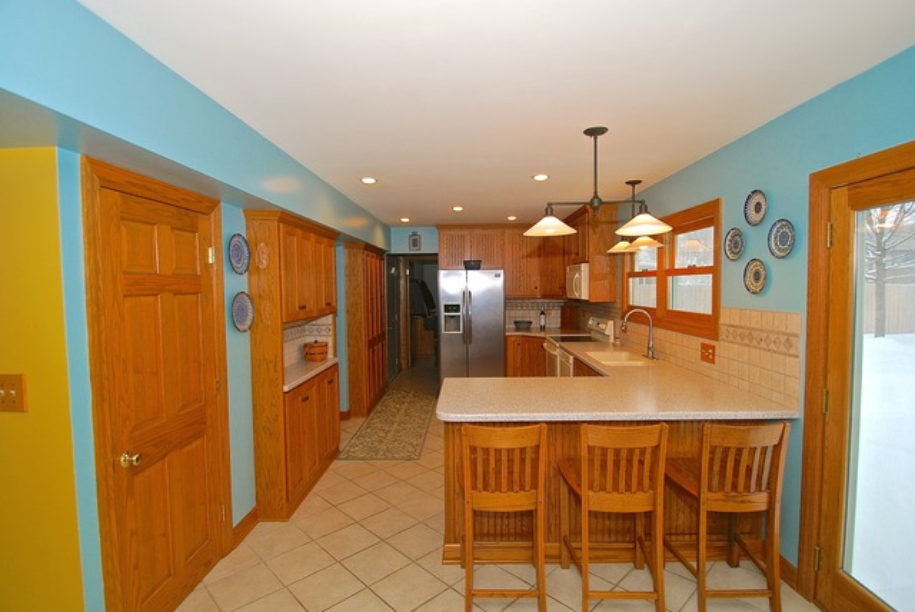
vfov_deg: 72.2
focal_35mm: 16
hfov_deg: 94.9
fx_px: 420
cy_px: 306
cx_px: 458
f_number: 4
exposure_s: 1/60
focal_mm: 11
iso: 220
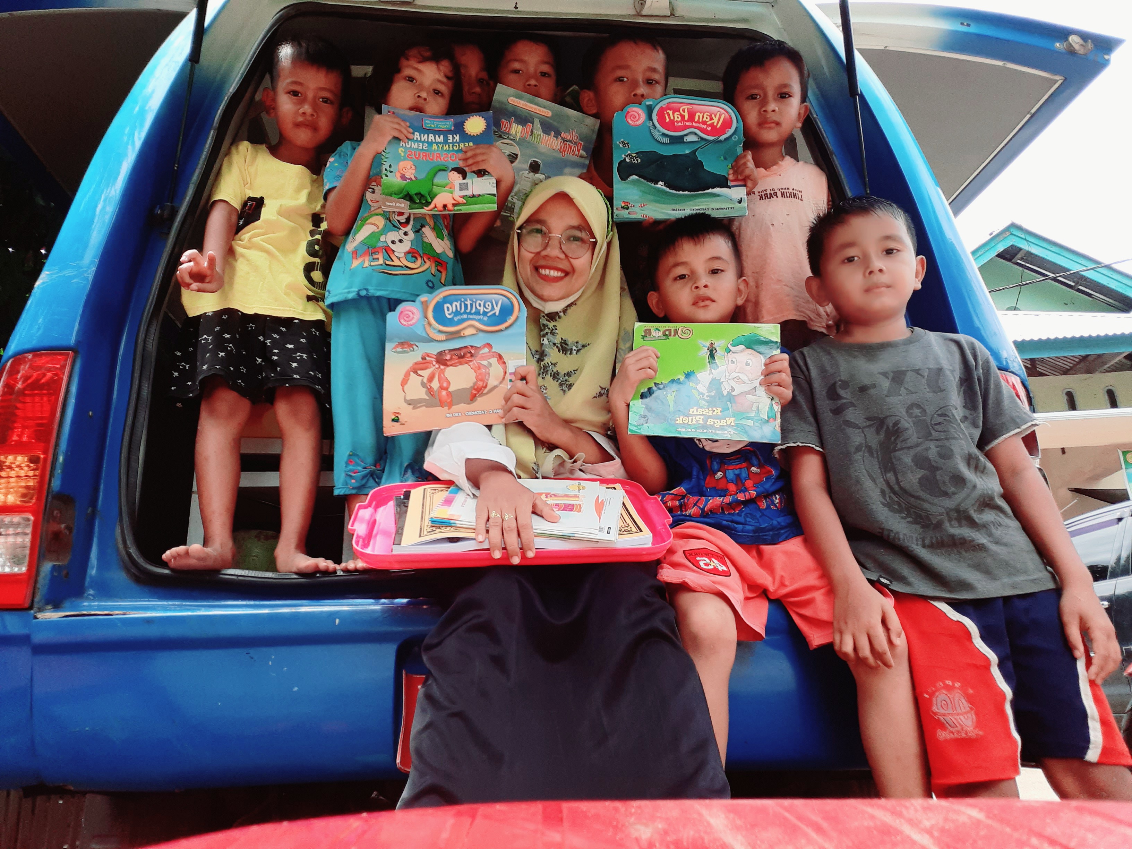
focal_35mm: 25
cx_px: 566
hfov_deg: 69.4
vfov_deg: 54.9
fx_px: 818
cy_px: 424
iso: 40
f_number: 2
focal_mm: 2.61
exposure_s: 1/385
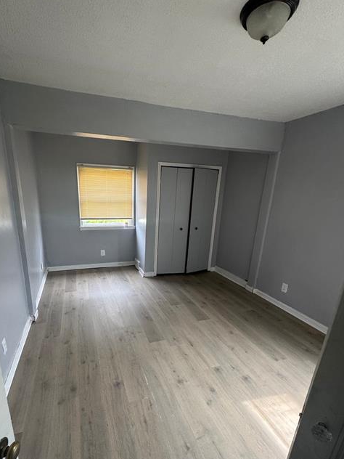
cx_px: 147
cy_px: 261
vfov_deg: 90.5
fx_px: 225
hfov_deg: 74.3
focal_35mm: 17
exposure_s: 1/99
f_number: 2.2
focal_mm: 2.22
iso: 160
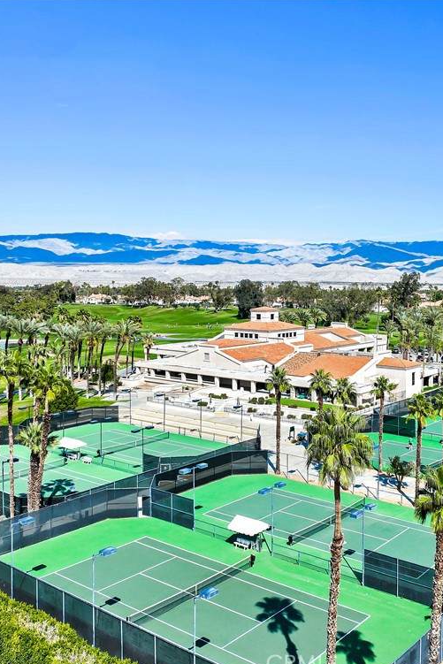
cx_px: 294
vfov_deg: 55.8
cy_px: 336
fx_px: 627
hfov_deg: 38.5
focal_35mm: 34
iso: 100
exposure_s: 1/2000
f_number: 2.8
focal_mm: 12.29
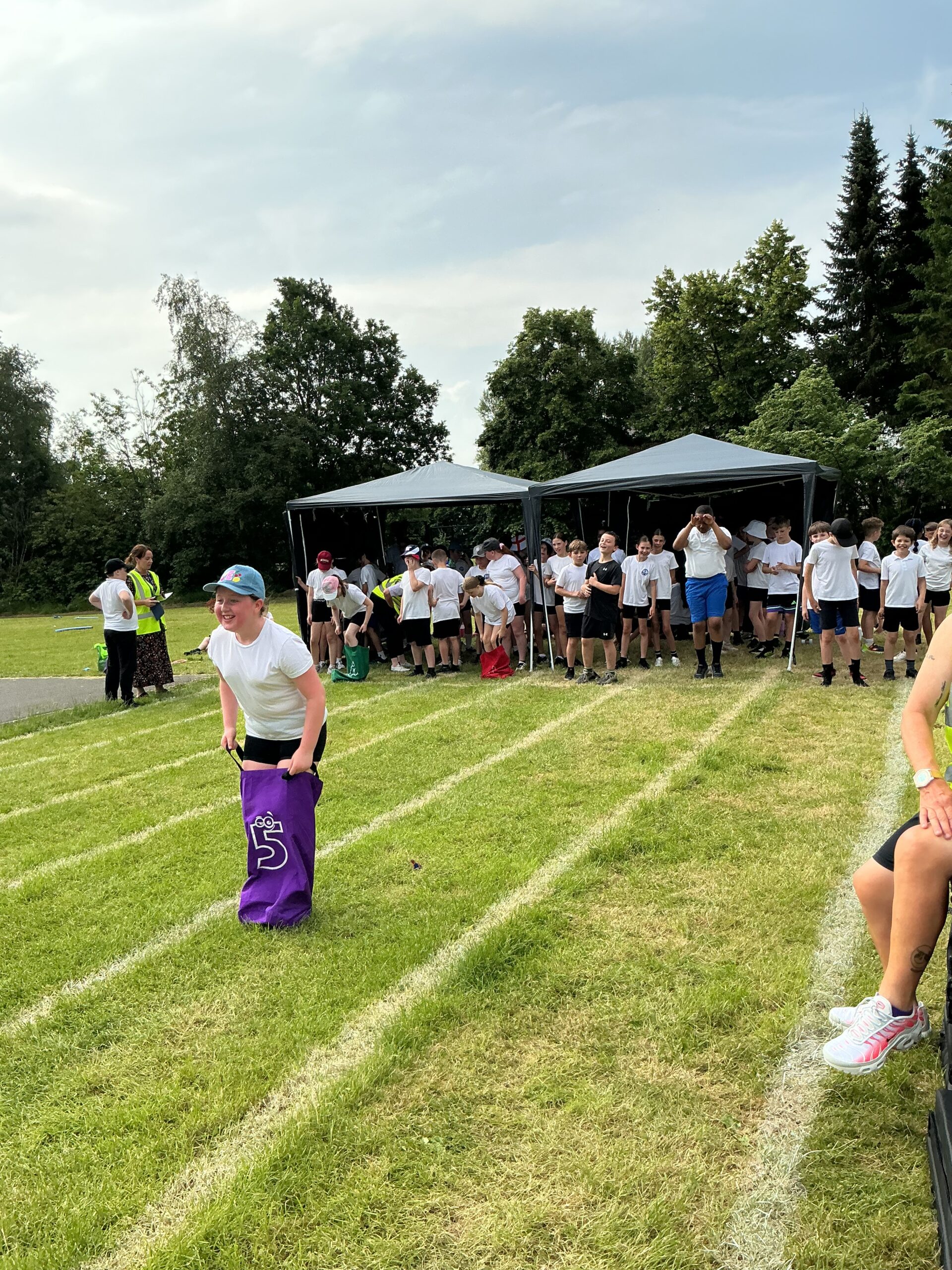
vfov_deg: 61.7
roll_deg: +3.6
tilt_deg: -5.8
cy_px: 635
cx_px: 476
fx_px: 1063
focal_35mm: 29
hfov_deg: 48.2
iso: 25
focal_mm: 3
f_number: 1.8
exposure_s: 1/1786
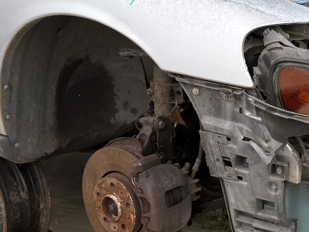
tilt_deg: -16.6
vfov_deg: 16.7
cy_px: 46
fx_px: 785
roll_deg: +0.8
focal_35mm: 88
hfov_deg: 22.3
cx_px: 166
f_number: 1.78
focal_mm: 6.76
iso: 80
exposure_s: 1/504
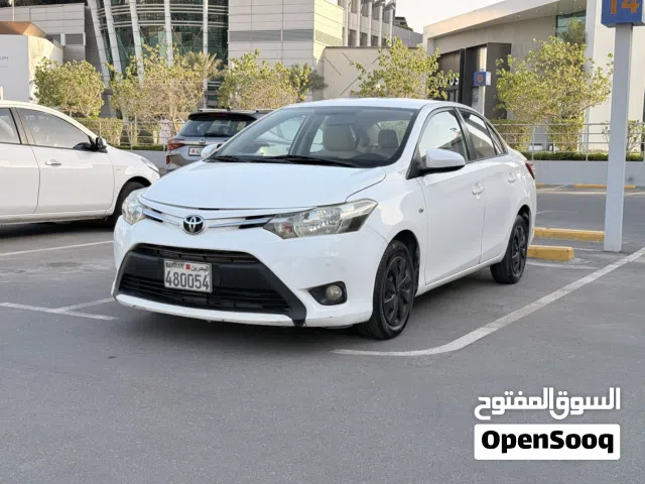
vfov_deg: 30.3
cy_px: 242
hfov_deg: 39.7
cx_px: 322
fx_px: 894
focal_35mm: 48
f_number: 1.78
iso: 64
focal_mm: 6.76
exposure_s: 1/2146
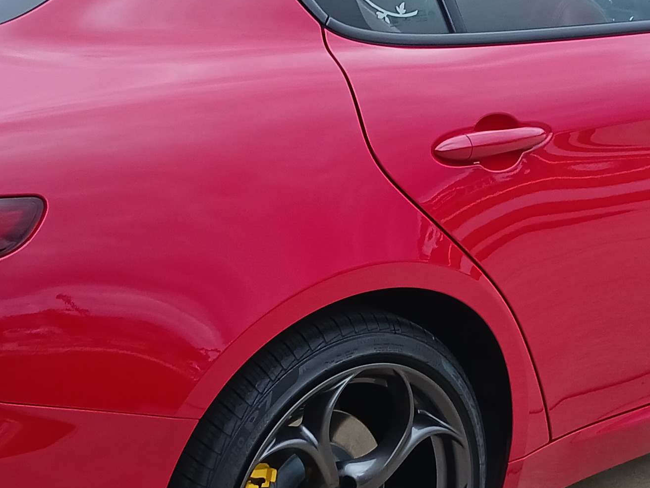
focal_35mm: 84
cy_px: 333
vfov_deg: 17.5
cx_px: 337
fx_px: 1578
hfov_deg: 23.3
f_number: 1.8
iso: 32
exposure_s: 1/60
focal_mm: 4
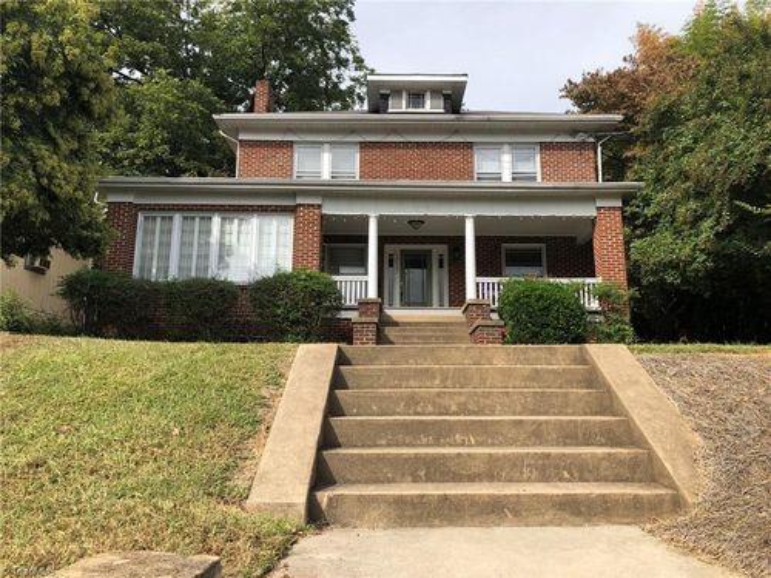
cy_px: 289
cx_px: 386
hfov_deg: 63.4
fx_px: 624
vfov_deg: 49.7
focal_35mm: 28
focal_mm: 3.99
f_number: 1.8
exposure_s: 1/1297
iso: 20
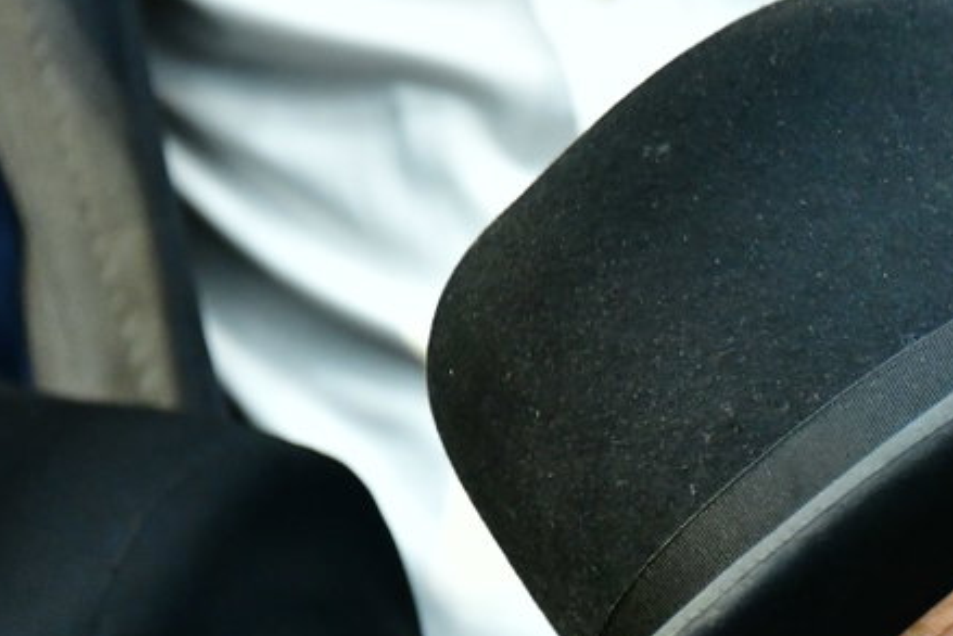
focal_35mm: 478
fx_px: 12657
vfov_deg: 2.9
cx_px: 1116
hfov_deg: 4.3
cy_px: 865
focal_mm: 150
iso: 3200
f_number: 5.6
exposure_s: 1/100
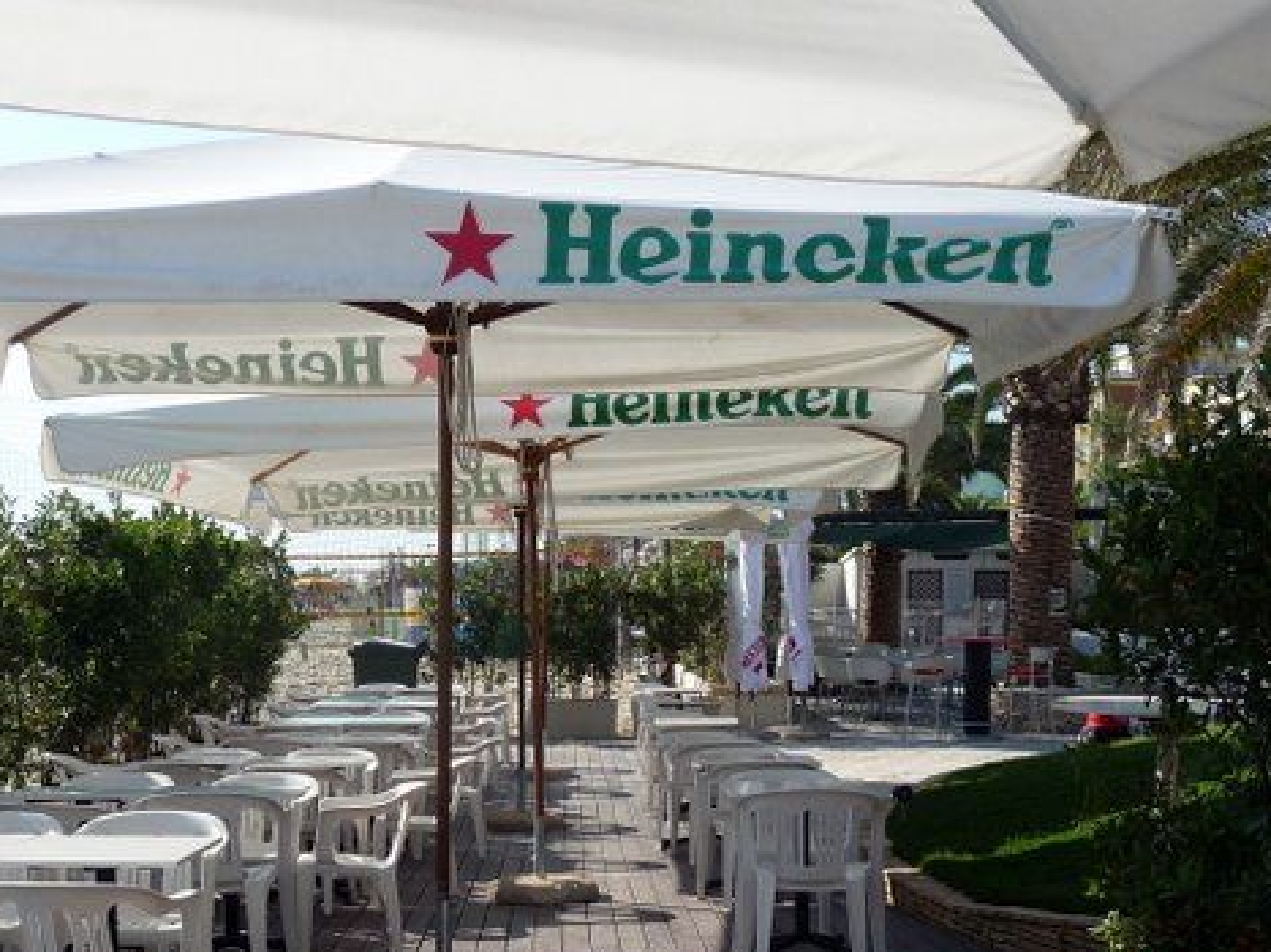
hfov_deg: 39.6
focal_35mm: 48
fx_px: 1762
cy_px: 808
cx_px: 585
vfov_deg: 29.3
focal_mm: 4.7
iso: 100
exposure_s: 1/1000
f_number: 3.3
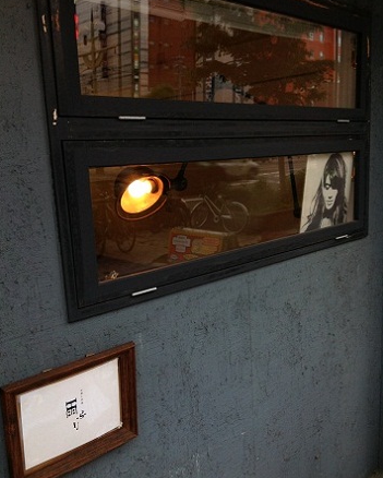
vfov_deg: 49.0
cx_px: 192
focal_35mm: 37
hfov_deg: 40.2
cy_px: 249
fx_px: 524
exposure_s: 1/17
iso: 80
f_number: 2.4
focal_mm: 4.28
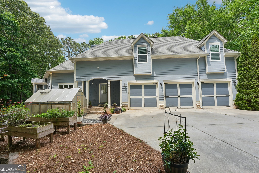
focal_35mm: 14
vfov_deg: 81.2
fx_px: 101
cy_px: 86
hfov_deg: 104.3
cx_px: 130
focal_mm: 14
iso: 100
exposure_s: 1/100
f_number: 8
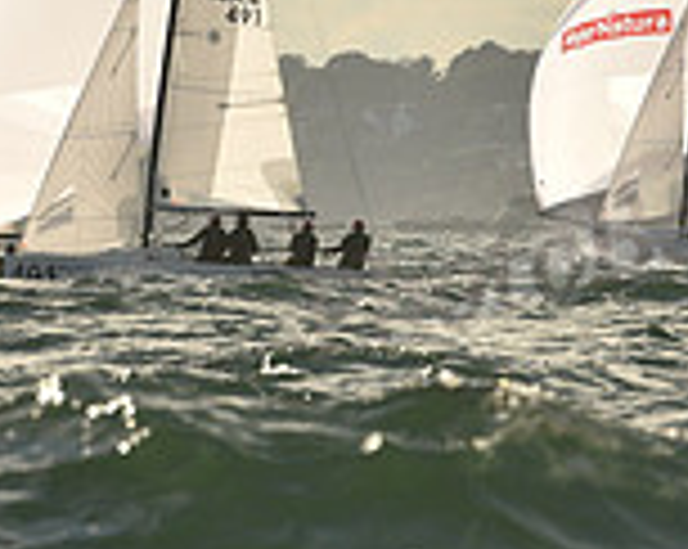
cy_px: 74
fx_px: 28938
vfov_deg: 1.1
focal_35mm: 1423
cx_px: 72
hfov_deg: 1.4
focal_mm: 400
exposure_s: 1/1250
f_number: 9
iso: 320
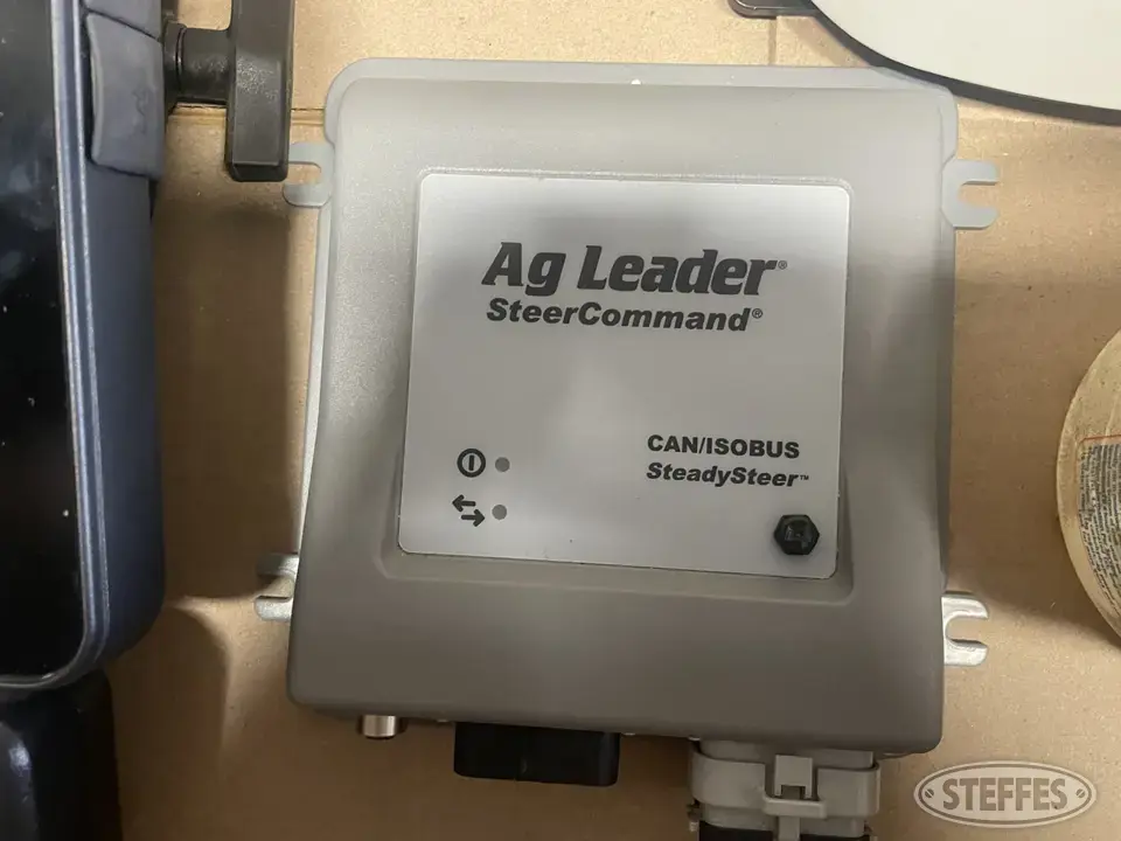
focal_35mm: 26
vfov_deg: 53.1
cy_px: 420
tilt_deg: -86.9
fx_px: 842
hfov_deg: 67.3
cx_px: 560
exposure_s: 1/40
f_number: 1.6
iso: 640
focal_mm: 4.2
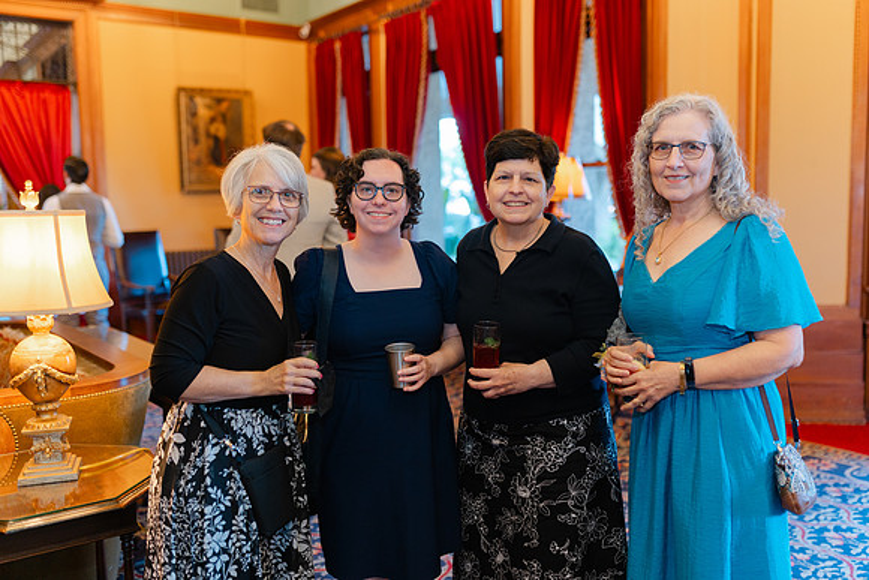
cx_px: 434
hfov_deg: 54.4
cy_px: 290
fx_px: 845
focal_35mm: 35
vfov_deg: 37.9
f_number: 2
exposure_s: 1/50
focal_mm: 35
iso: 250
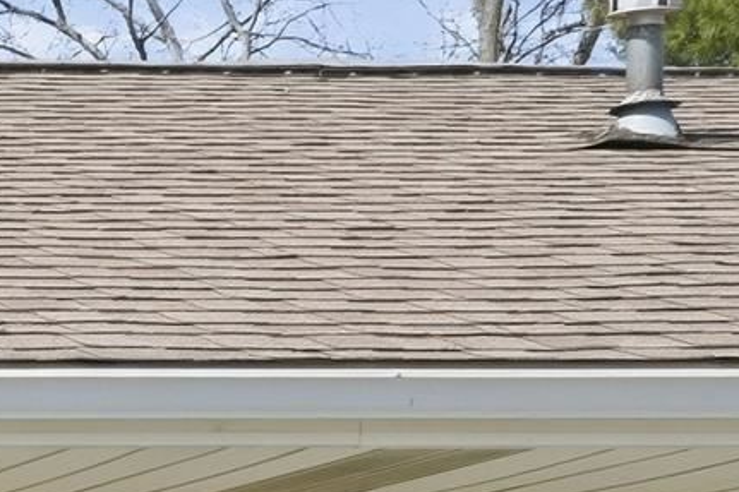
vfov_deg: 7.6
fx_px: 3570
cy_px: 945
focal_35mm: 174
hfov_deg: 9.6
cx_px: -1353
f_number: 10
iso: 400
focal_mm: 20
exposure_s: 1/500
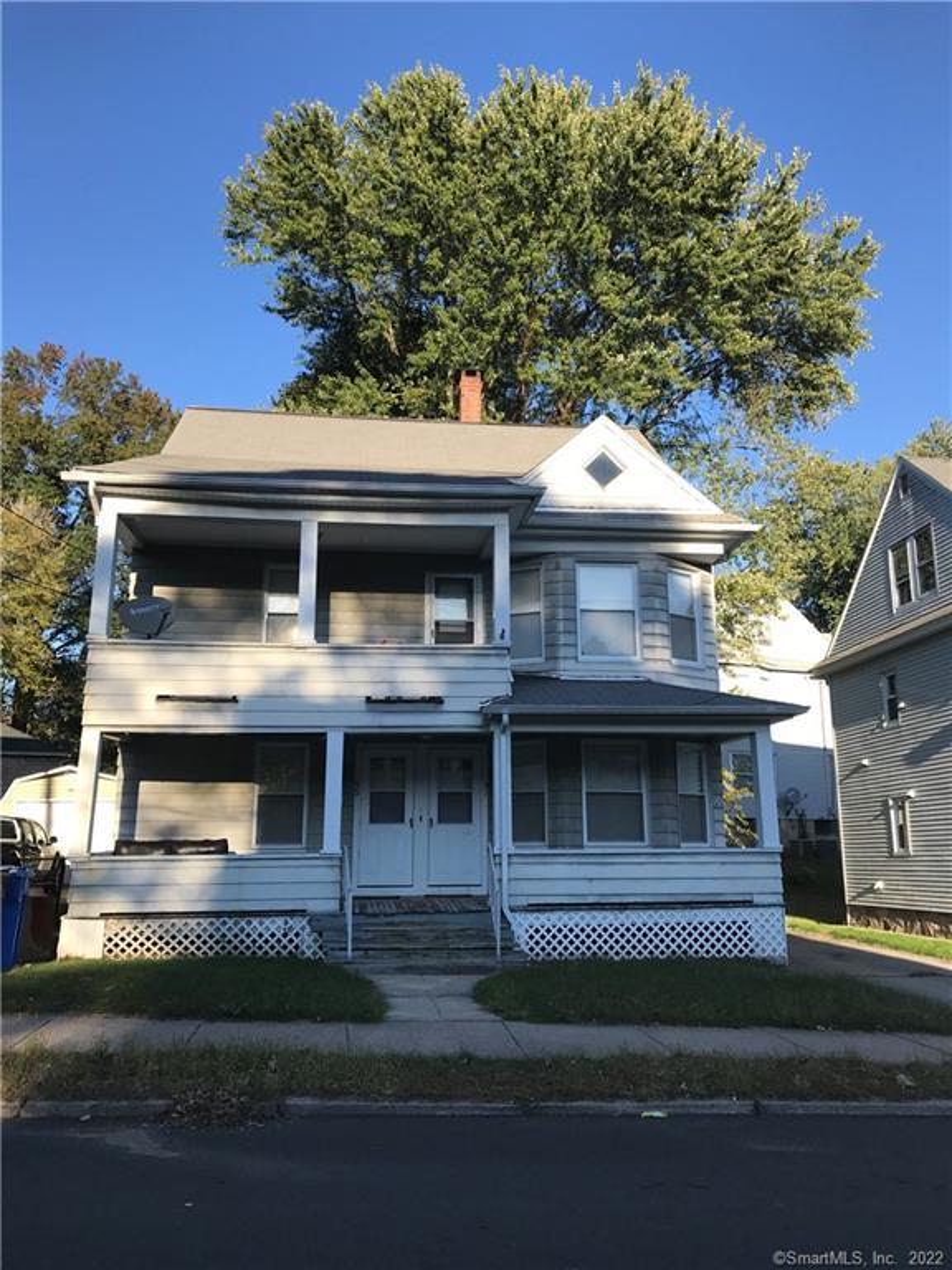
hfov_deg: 49.7
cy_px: 635
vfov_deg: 63.4
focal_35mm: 28
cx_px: 476
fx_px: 1027
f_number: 1.8
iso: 20
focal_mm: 3.99
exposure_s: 1/840
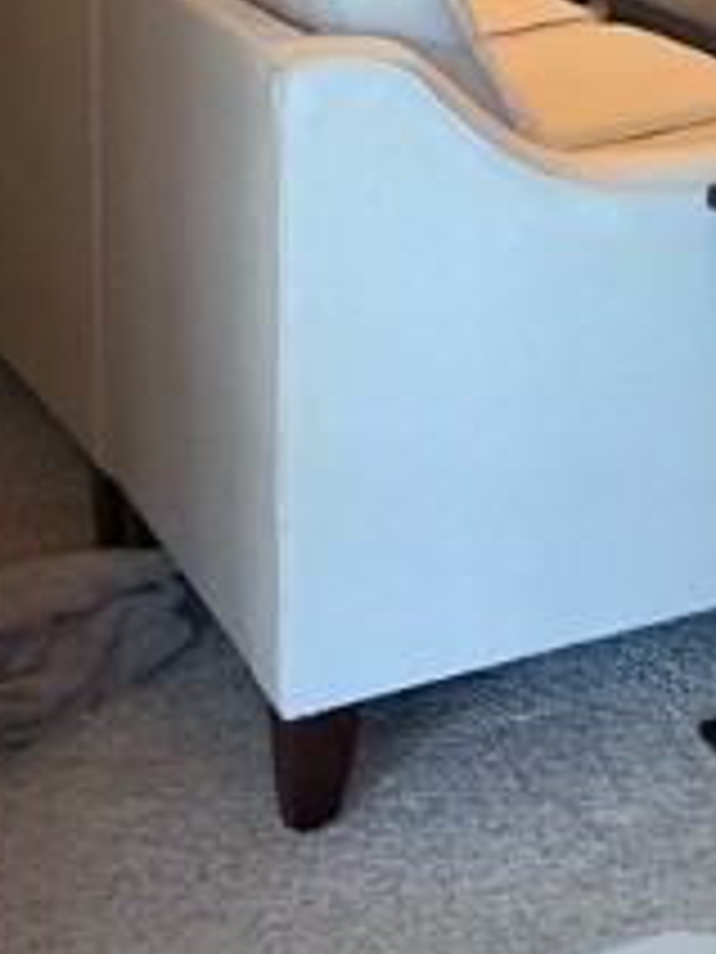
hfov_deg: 14.1
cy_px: -324
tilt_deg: -3.3
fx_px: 2592
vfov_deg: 19.1
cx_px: 1265
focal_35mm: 94
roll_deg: -0.5
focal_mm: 4.25
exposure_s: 1/40
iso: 320
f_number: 1.8
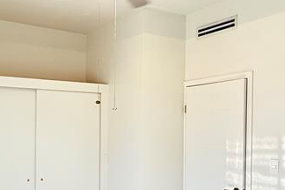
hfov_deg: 42.7
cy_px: 135
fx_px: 364
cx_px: 124
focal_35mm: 46
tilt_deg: +0.0
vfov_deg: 28.9
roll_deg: -0.4
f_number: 2.2
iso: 160
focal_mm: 2.22
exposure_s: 1/120
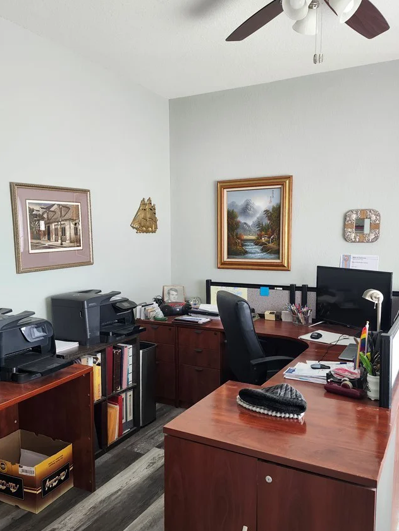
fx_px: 430
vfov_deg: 63.4
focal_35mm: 28
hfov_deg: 49.7
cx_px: 191
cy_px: 283
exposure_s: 1/120
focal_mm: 5.54
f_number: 1.8
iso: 200
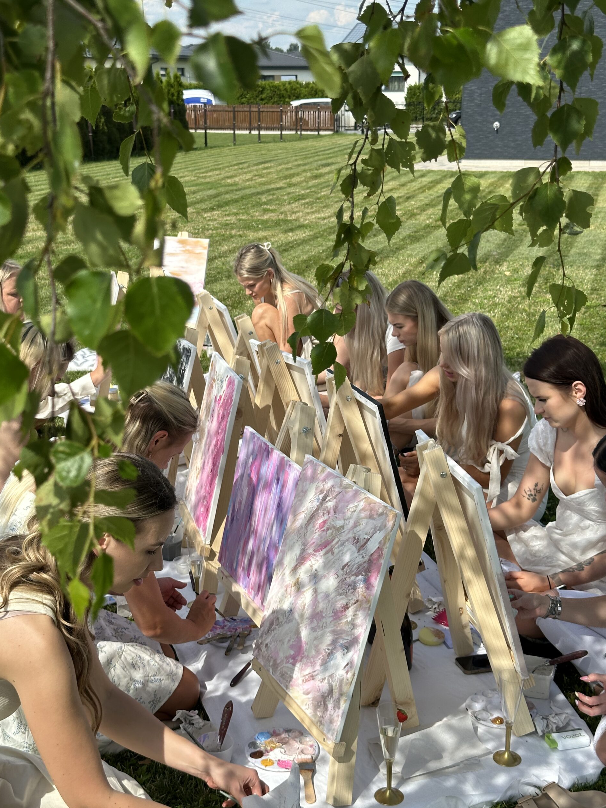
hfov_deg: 29.7
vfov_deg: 38.9
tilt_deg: -14.8
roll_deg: -1.1
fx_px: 1144
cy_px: 407
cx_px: 297
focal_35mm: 49
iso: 64
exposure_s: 1/3367
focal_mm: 6.86
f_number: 1.78
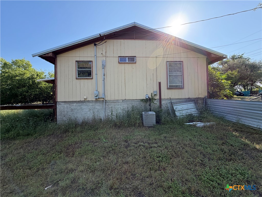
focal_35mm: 14
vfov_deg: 85.7
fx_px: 106
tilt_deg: +1.2
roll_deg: +1.7
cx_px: 131
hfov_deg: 102.1
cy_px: 98
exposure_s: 1/502
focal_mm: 2.22
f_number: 2.2
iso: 50
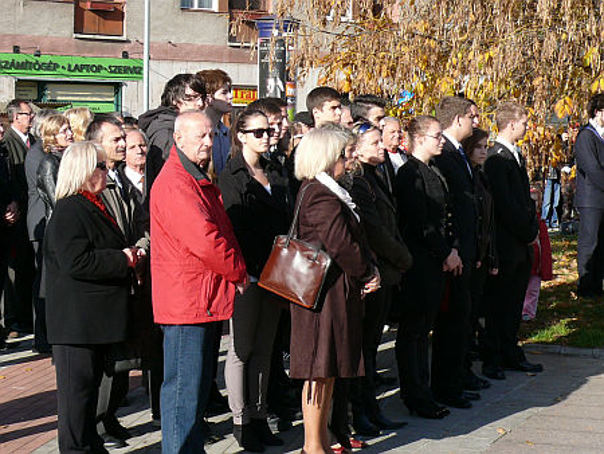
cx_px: 302
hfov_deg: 22.5
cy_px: 227
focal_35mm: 87
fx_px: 1519
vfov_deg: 17.0
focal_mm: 12.4
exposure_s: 1/320
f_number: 5.6
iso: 100
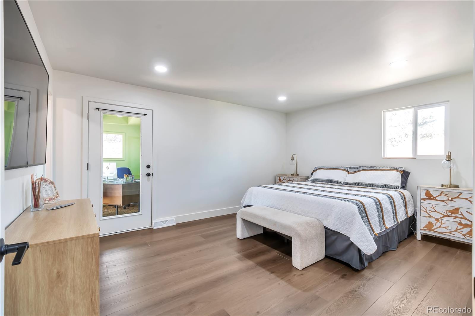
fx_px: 198
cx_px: 238
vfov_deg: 77.3
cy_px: 158
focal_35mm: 15
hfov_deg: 100.4
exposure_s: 1/3
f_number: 9
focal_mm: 10
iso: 100
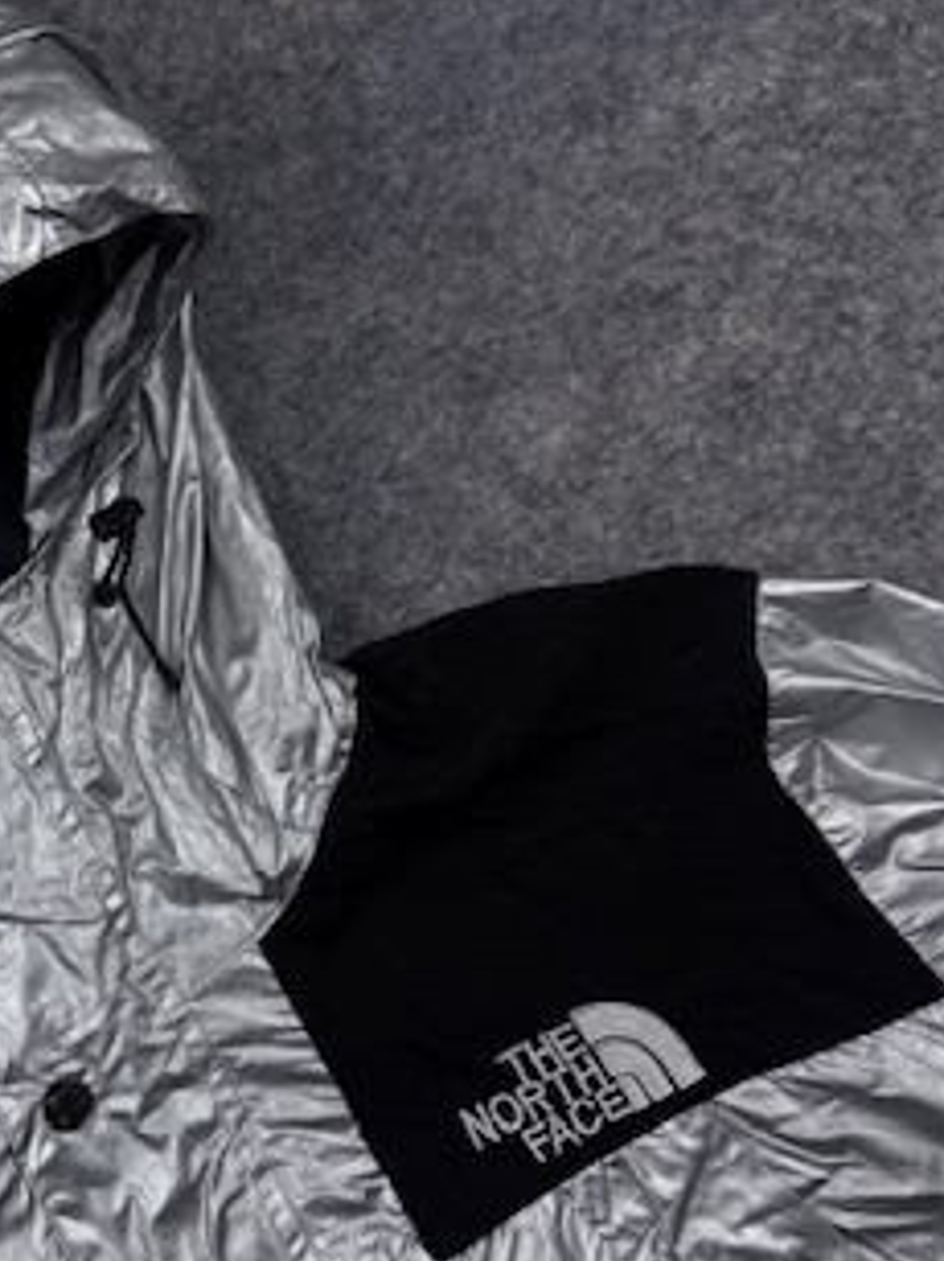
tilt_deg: -54.1
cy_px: 805
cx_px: 78
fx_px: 1819
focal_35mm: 50
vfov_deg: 37.9
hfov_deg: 27.9
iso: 80
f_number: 1.78
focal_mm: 6.76
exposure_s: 1/602
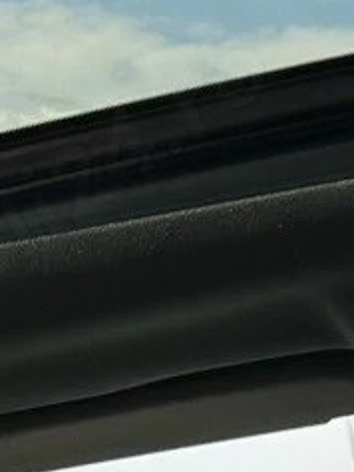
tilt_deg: -9.9
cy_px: 803
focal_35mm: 135
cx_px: 700
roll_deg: +9.1
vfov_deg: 13.4
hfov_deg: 10.2
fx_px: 1839
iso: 80
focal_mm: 6.86
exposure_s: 1/836
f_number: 1.78
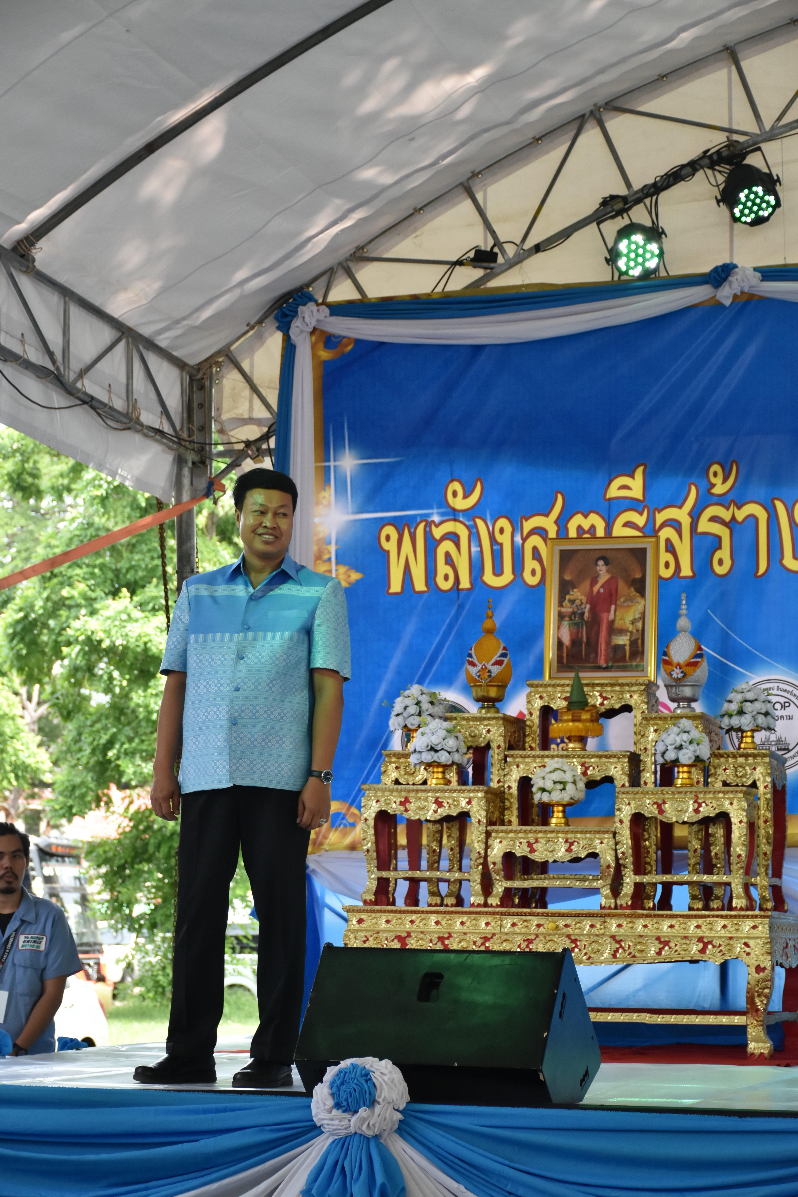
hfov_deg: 16.3
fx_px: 2793
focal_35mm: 84
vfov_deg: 24.2
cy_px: 598
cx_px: 399
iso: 800
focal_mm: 56
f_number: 5.6
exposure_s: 1/500
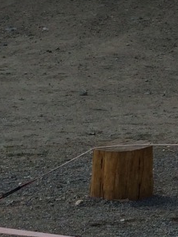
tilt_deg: -7.8
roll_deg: +0.9
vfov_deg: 14.7
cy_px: 90
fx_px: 917
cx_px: 355
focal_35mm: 134
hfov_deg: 10.2
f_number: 2.2
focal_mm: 4.15
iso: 32
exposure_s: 1/1866
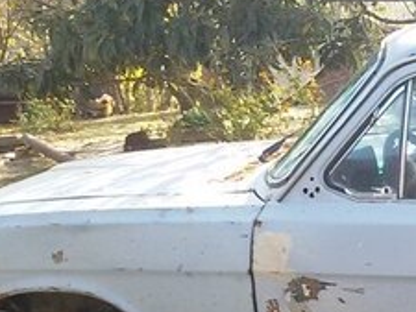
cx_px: 516
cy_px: 402
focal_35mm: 91
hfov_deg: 20.0
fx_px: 1094
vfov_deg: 15.5
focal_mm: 2.93
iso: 40
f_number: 2.4
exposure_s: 1/106
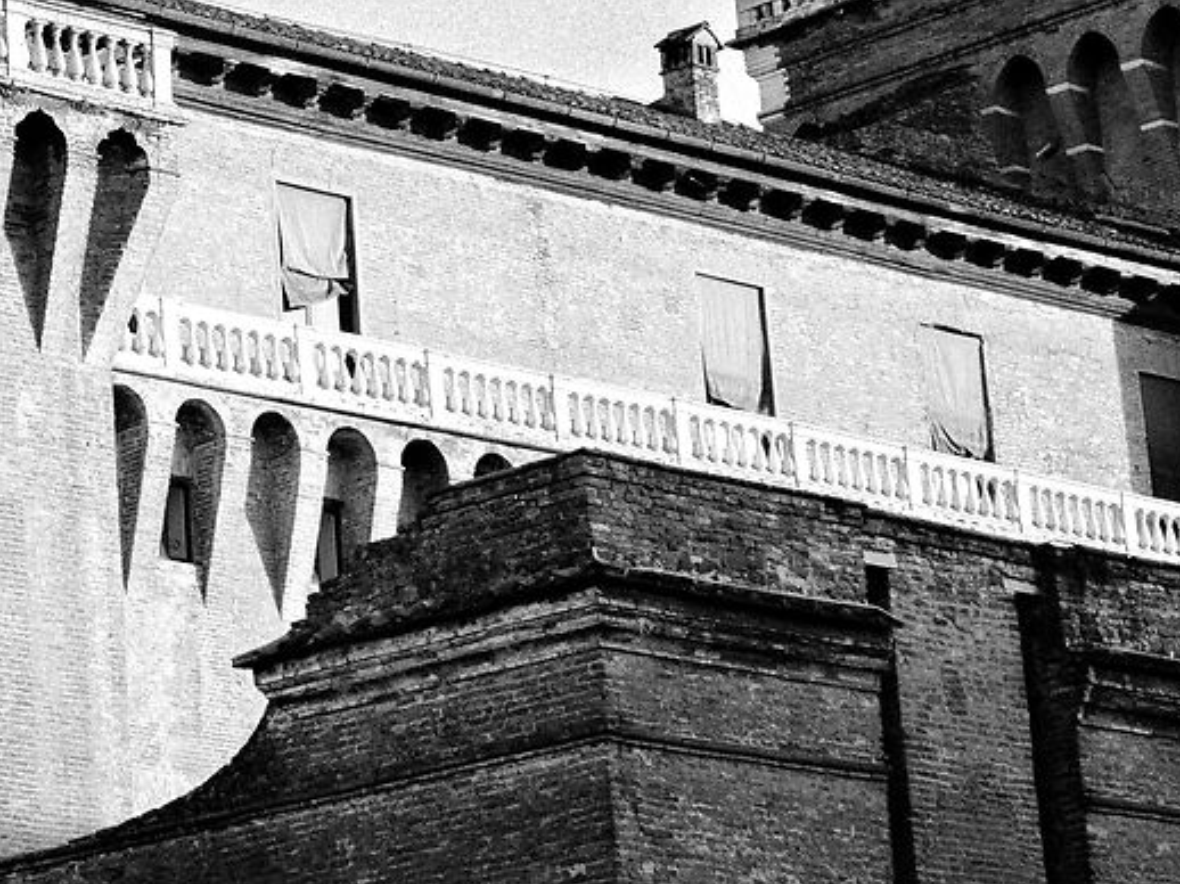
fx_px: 5315
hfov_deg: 12.1
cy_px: -465
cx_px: -538
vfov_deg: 9.2
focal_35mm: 156
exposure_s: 1/80
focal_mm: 35
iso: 320
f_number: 10
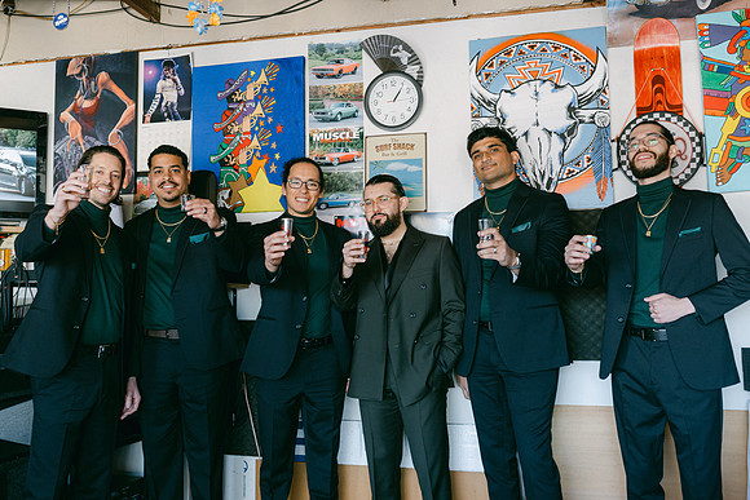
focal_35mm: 35
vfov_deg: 37.9
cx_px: 375
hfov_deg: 54.4
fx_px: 729
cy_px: 250
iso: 400
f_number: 4
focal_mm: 35
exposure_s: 1/60
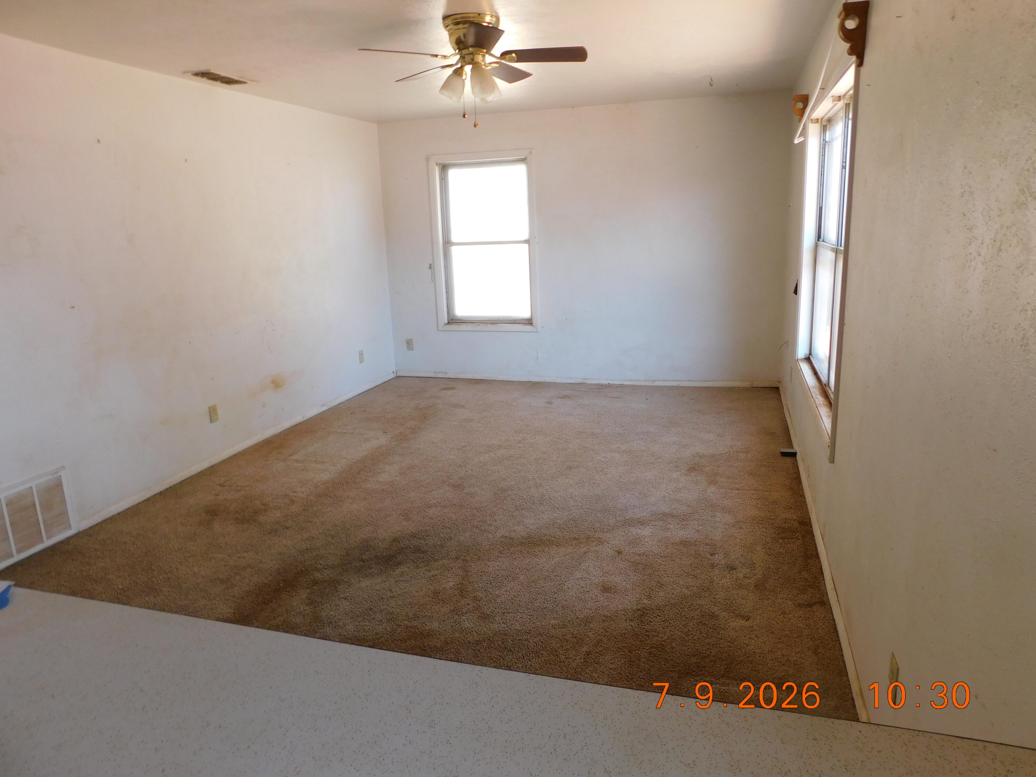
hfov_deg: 73.9
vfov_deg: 58.9
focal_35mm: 23
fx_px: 688
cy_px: 388
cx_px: 518
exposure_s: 1/40
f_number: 3
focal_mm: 4
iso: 125
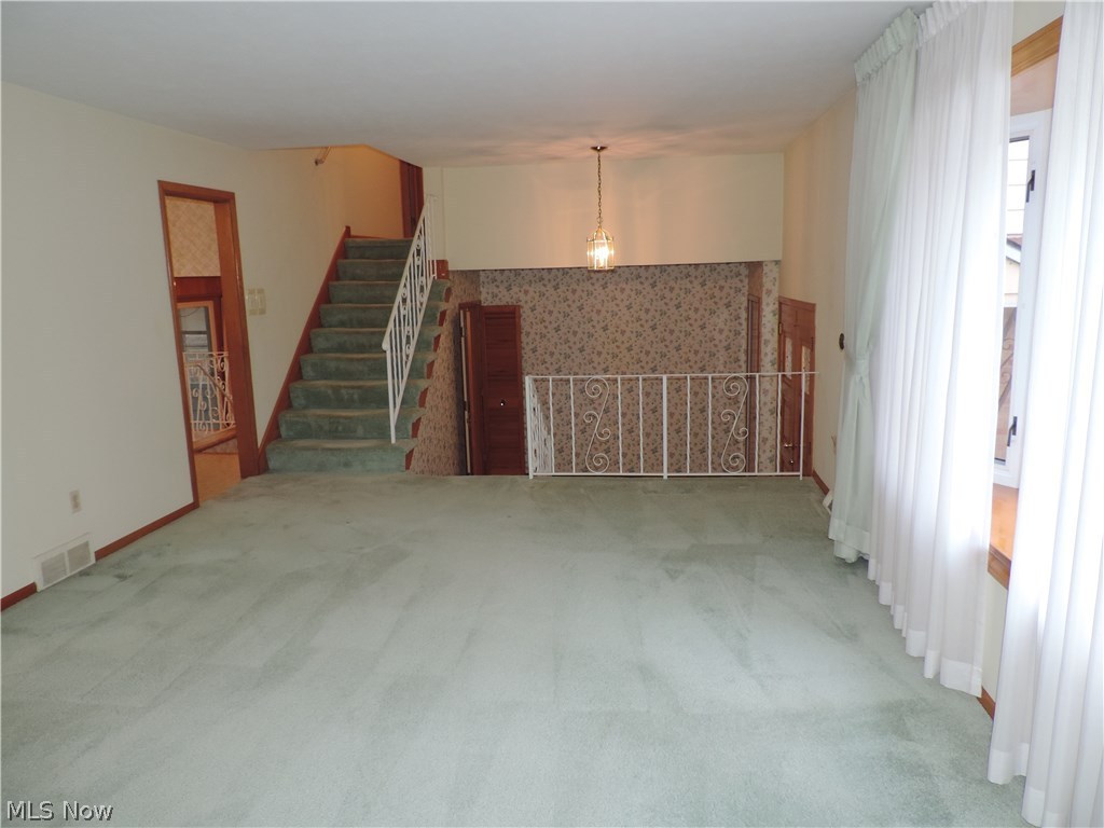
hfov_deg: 71.6
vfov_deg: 56.8
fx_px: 765
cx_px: 552
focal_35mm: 24
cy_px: 414
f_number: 3
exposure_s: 1/30
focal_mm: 4.3
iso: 200
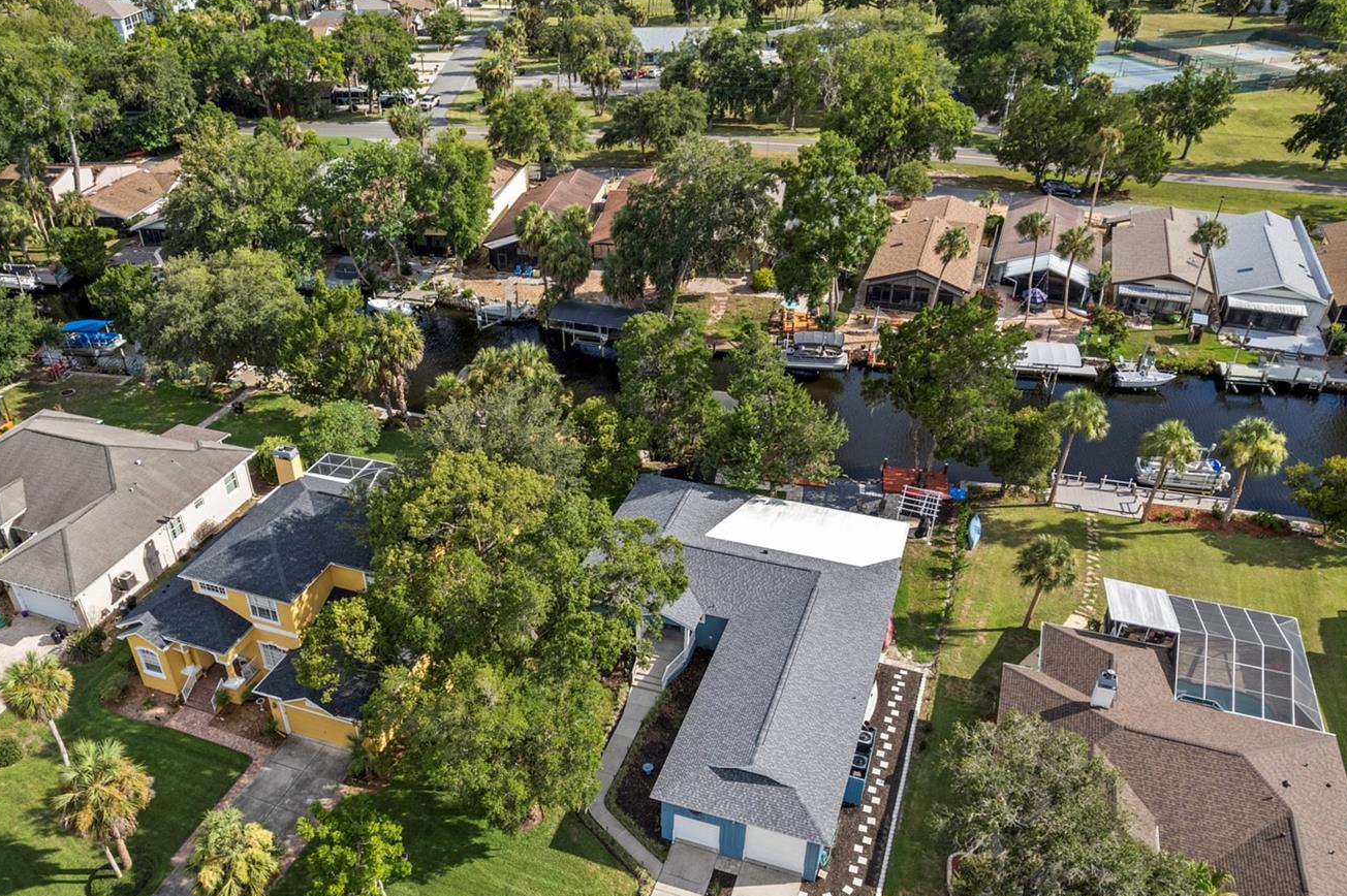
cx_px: 600
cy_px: 536
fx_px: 1010
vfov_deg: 47.6
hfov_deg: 67.2
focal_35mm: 27
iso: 100
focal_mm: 8.38
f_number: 2.8
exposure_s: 1/640
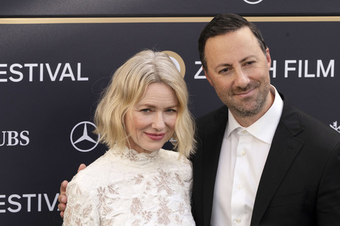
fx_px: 2060
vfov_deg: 6.3
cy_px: 105
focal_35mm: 218
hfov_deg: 9.4
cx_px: 156
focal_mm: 200
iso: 800
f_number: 9
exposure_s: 1/640
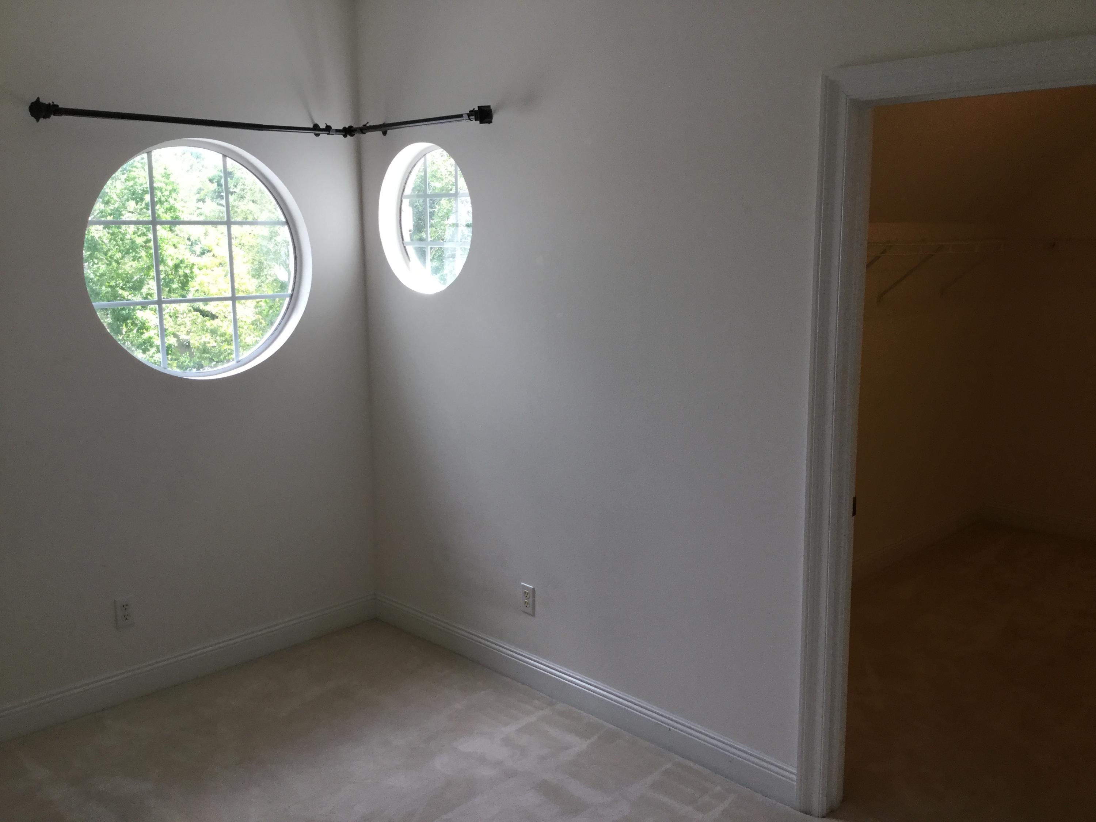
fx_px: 982
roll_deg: -0.6
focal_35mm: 31
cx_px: 548
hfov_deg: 58.4
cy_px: 411
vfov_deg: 45.4
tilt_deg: -9.6
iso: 25
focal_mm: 3.3
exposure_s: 1/40
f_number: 2.4
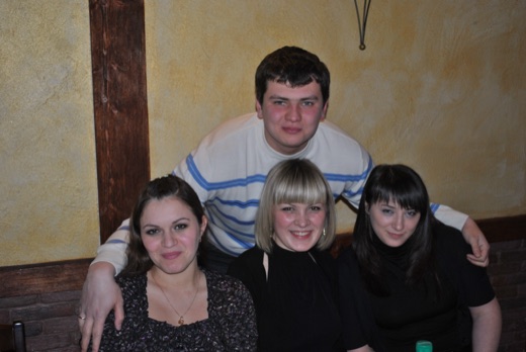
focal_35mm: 45
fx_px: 658
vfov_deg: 29.9
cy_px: 176
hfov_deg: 43.6
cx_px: 263
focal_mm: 30
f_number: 4.5
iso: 200
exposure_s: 1/60
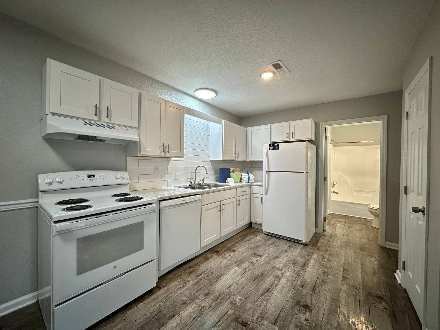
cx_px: 220
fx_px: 178
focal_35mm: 14
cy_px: 165
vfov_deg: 85.7
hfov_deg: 102.1
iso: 200
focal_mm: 2.22
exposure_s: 1/120
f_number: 2.2
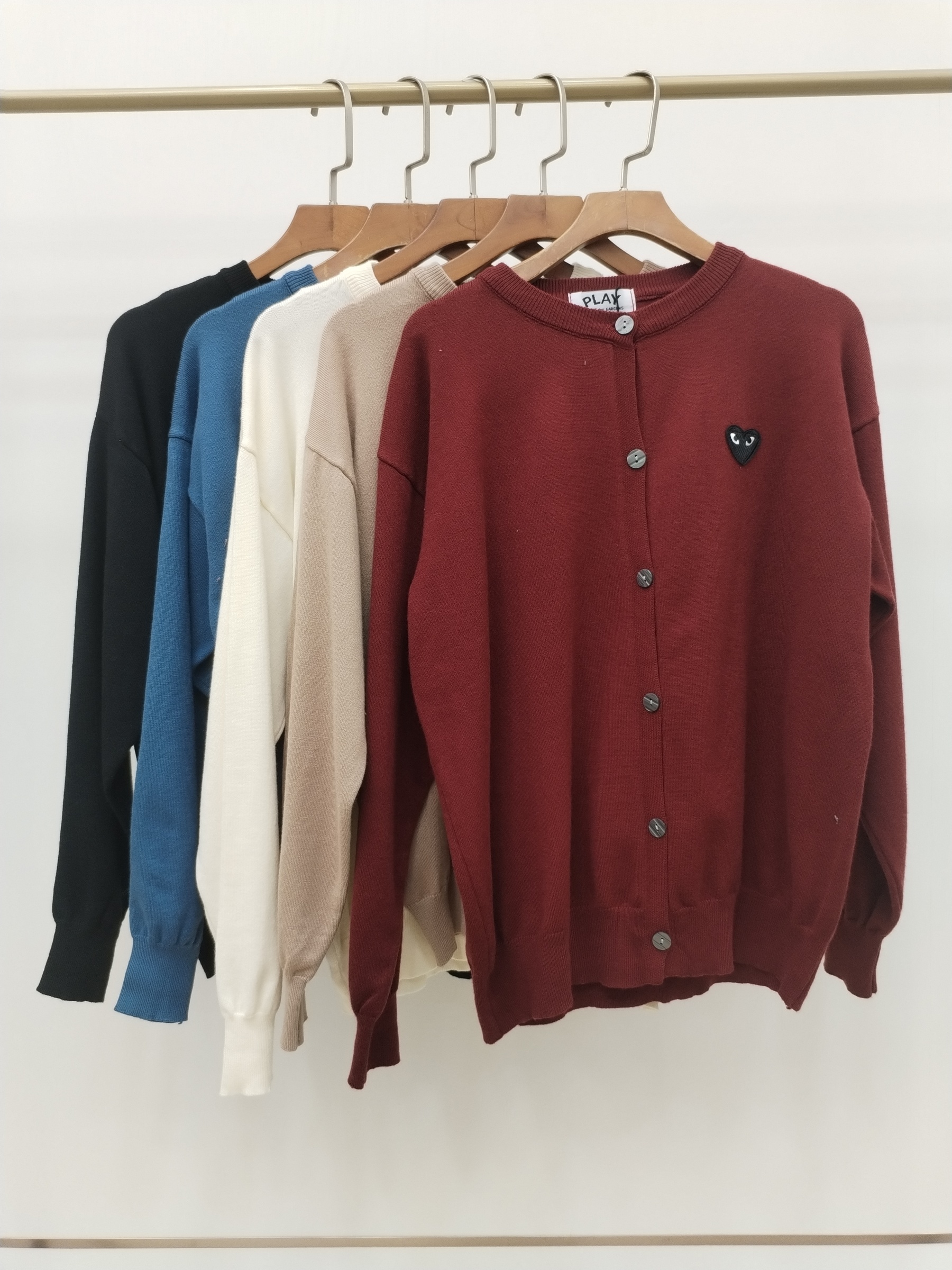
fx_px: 1063
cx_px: 476
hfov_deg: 48.2
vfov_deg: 61.7
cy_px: 635
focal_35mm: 29
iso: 215
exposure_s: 1/60
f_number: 1.8
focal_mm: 4.75
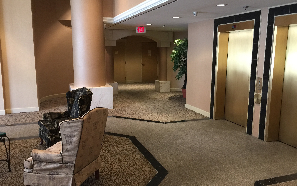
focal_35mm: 31
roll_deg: -1.1
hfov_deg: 61.2
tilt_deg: -9.6
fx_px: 251
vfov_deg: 40.6
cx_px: 149
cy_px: 99
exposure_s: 1/15
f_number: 2.2
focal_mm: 4.15
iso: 80
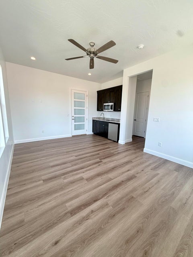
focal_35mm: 14
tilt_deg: -8.0
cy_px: 128
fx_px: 104
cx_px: 96
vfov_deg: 102.1
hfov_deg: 85.7
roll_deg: -1.6
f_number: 2.2
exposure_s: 1/120
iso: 64
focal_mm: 2.22
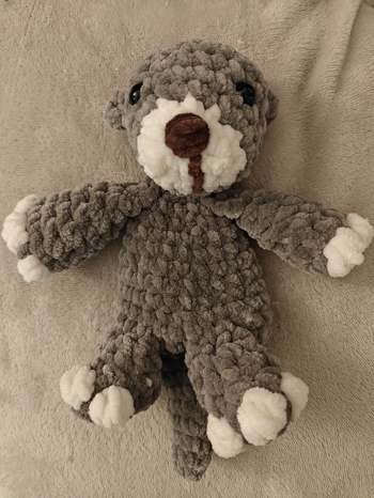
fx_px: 331
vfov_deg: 73.9
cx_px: 187
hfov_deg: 58.9
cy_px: 249
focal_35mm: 23
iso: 1600
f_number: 1.6
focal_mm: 6.06
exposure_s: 1/100
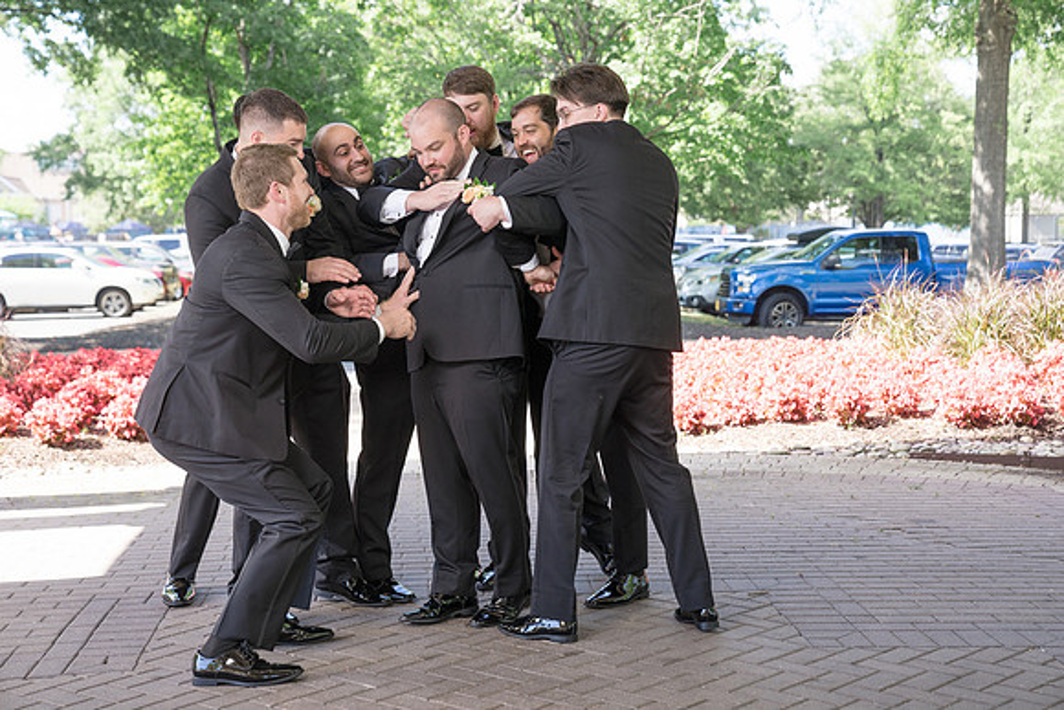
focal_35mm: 56
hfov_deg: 35.6
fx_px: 1655
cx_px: 532
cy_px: 355
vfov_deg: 24.2
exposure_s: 1/250
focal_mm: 56
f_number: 4
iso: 250
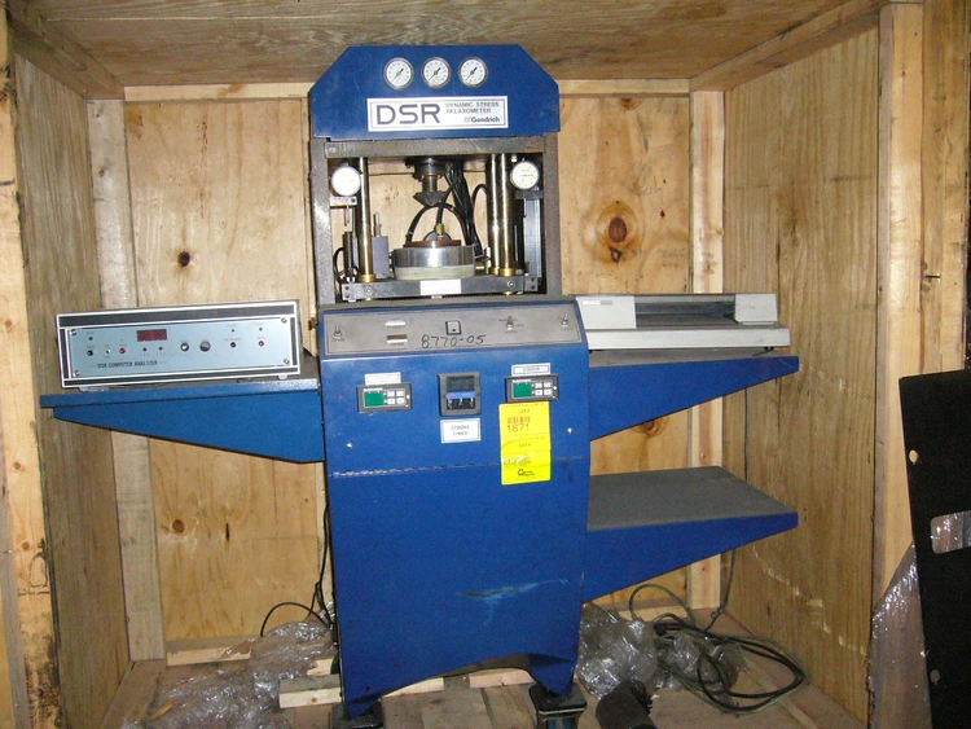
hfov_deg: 52.6
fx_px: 982
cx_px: 486
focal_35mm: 35
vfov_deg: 40.7
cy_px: 364
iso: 400
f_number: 2.8
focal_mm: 5.8
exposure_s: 1/60
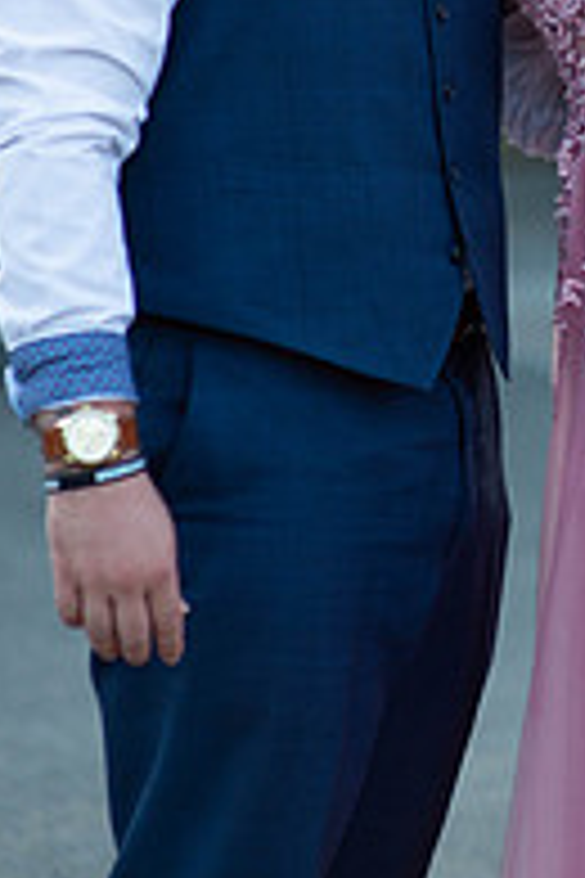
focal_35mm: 196
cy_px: 95
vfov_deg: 10.4
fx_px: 4777
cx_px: 583
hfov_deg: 7.0
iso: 250
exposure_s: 1/800
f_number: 2
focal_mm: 85
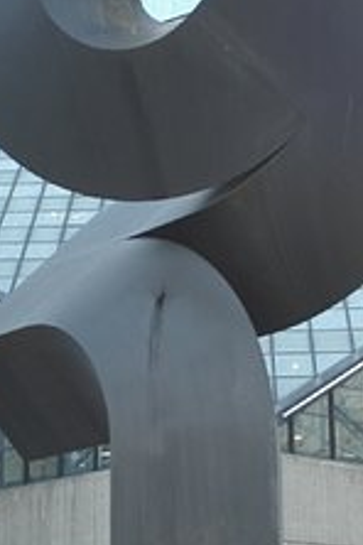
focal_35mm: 97
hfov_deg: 14.1
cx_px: 196
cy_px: 290
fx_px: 1467
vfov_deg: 21.0
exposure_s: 1/60
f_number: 4.5
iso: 200
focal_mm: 28
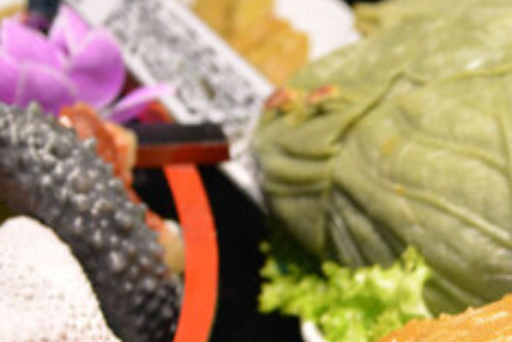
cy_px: 742
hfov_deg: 8.7
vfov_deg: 5.8
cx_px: 850
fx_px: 3273
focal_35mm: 230
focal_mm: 45
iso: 500
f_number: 3.2
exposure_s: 1/200
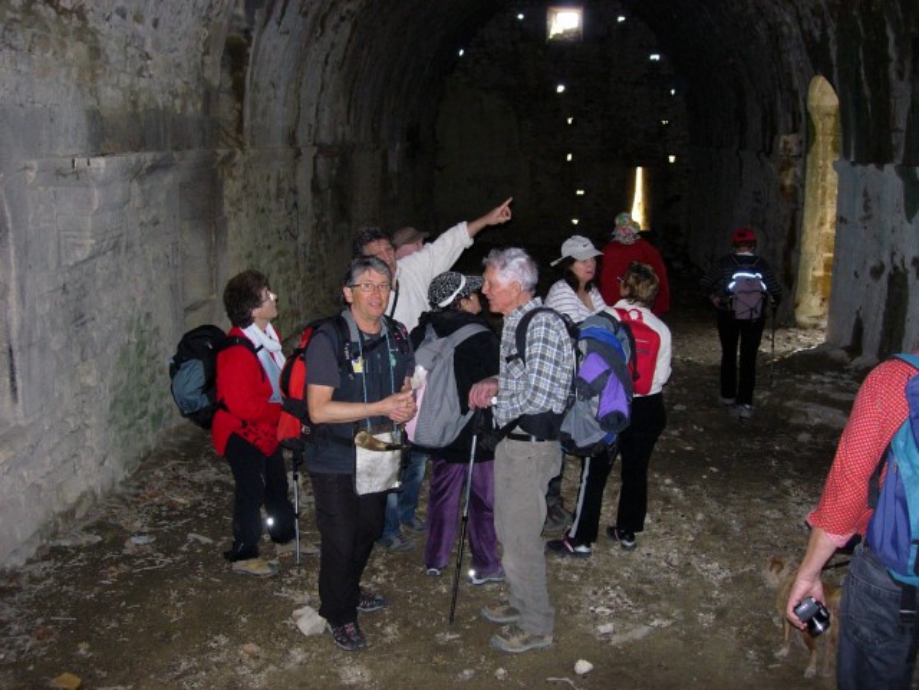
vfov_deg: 37.7
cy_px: 345
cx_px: 460
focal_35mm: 38
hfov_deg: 49.0
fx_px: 1009
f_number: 2.8
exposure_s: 1/161
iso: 200
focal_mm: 7.8
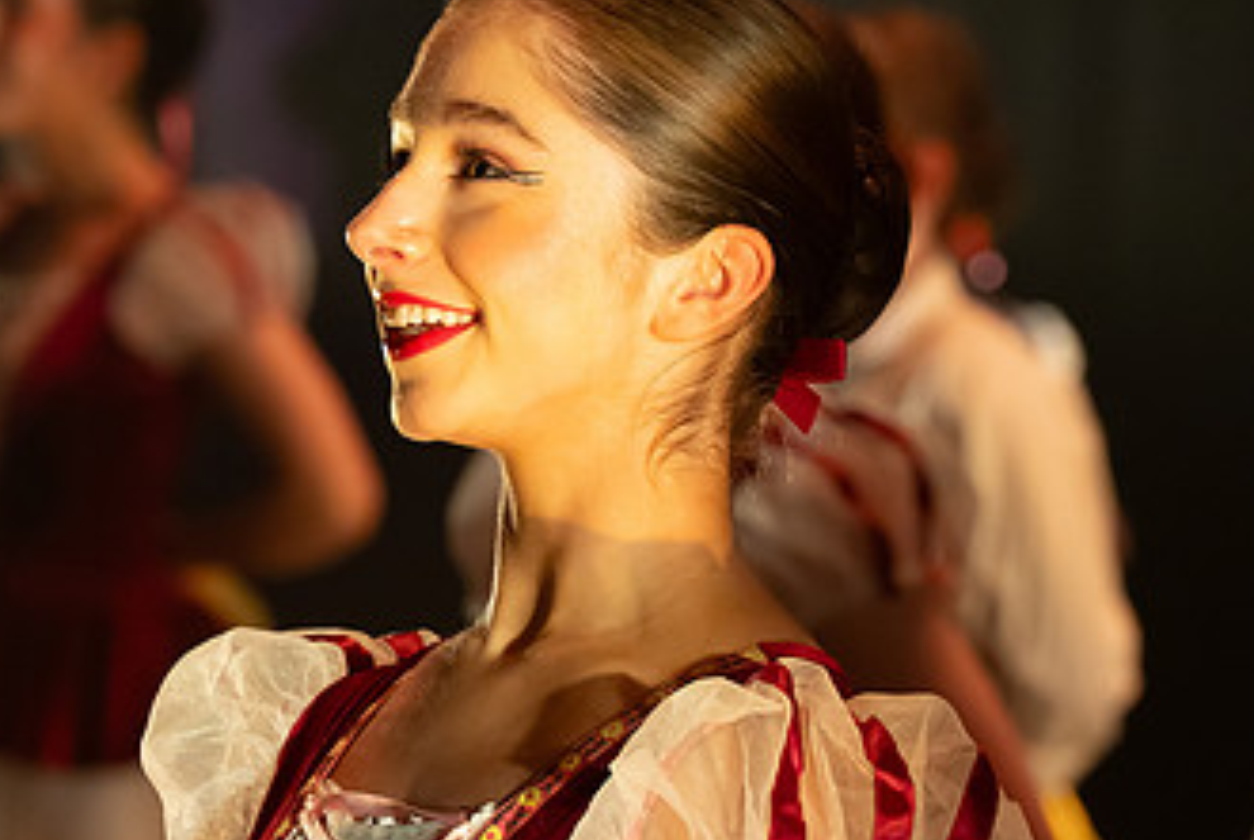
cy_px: 492
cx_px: 315
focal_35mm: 351
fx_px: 12243
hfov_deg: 5.9
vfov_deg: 3.9
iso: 4000
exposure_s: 1/160
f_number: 8
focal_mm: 200
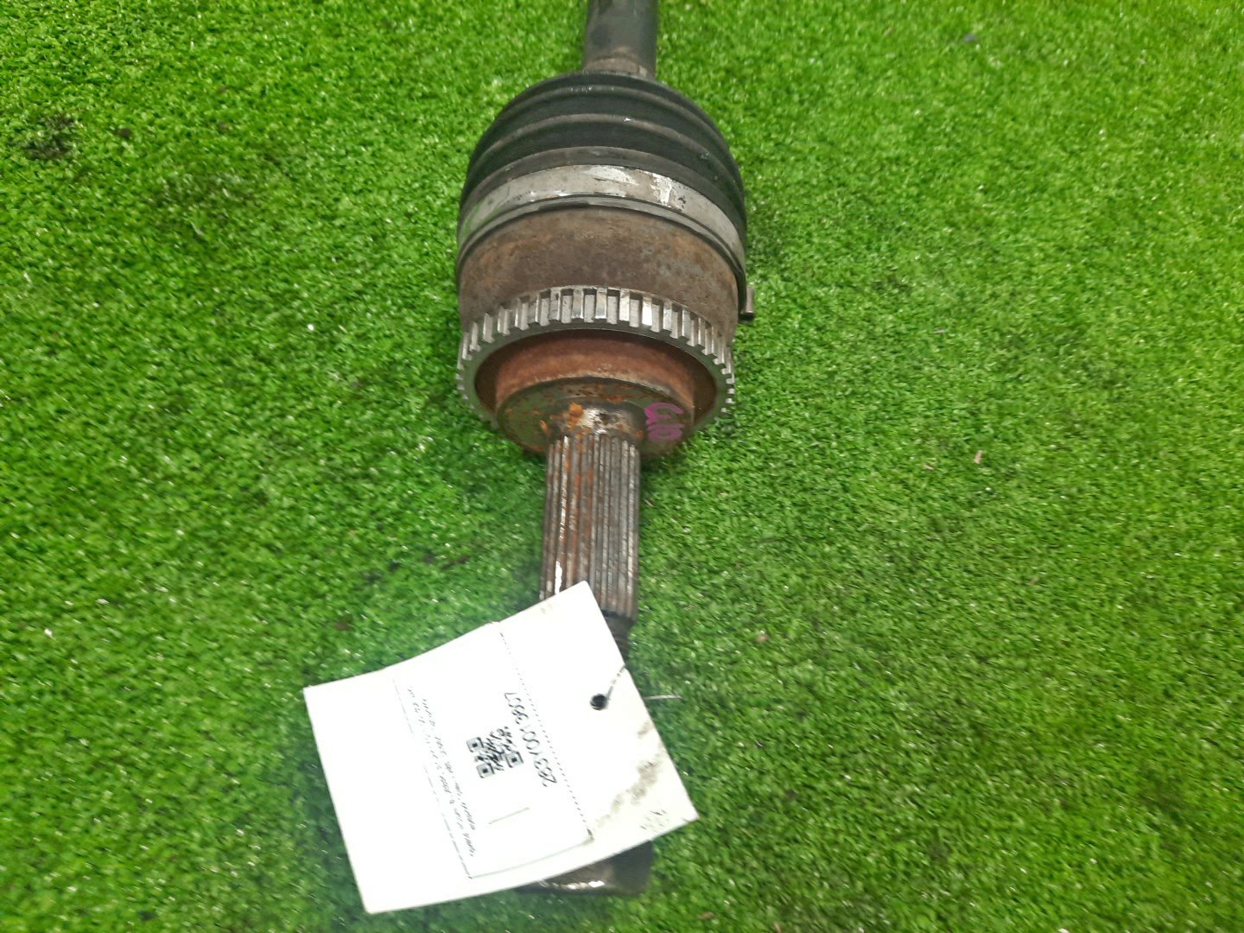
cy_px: 466
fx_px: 898
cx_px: 622
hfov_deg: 69.4
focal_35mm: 25
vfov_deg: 54.9
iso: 386
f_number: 2
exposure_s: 1/50
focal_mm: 4.6
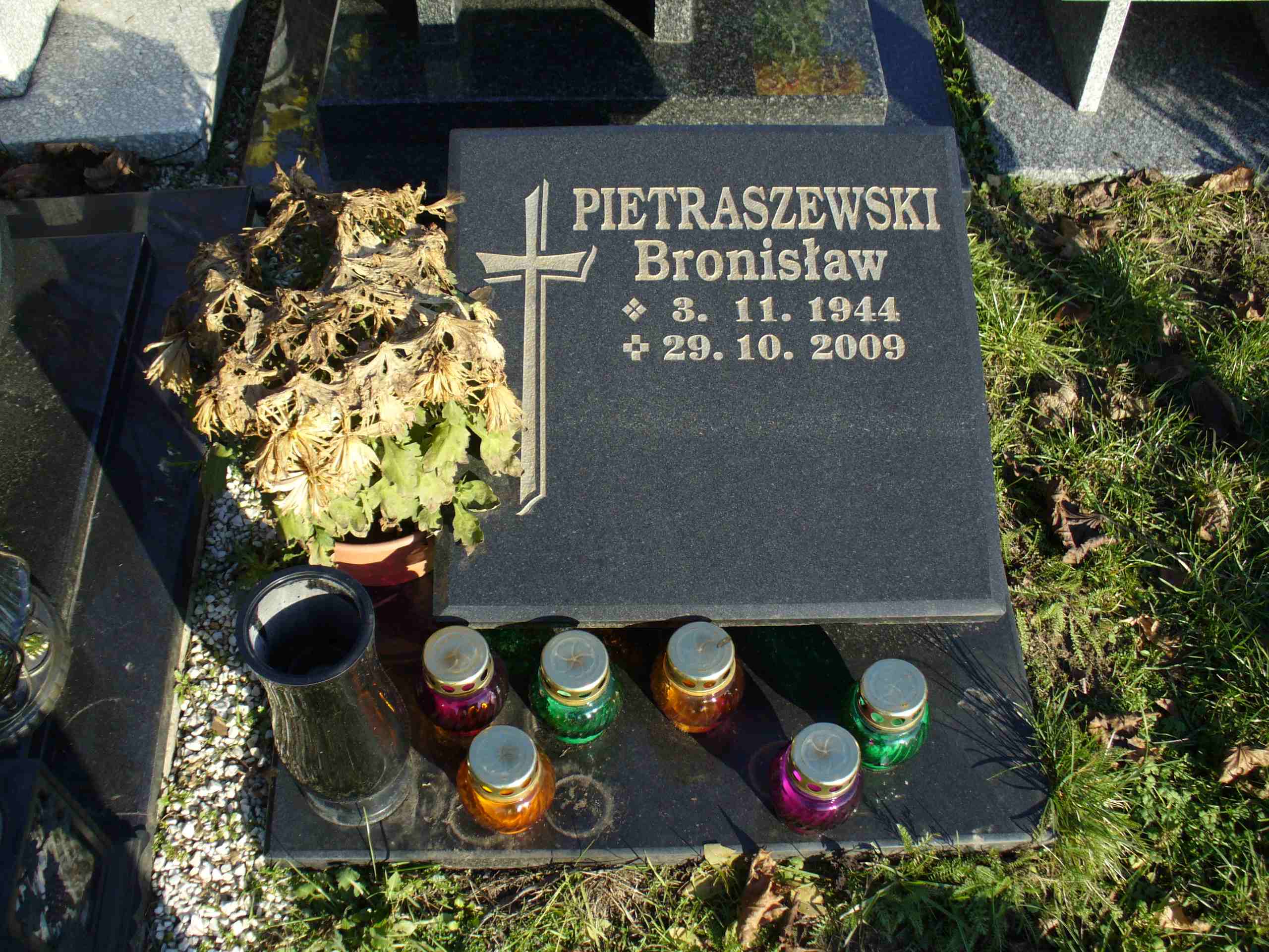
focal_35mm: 37
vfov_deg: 38.7
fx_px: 1356
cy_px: 476
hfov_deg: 50.1
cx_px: 634
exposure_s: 1/500
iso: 80
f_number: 2.8
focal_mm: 6.1
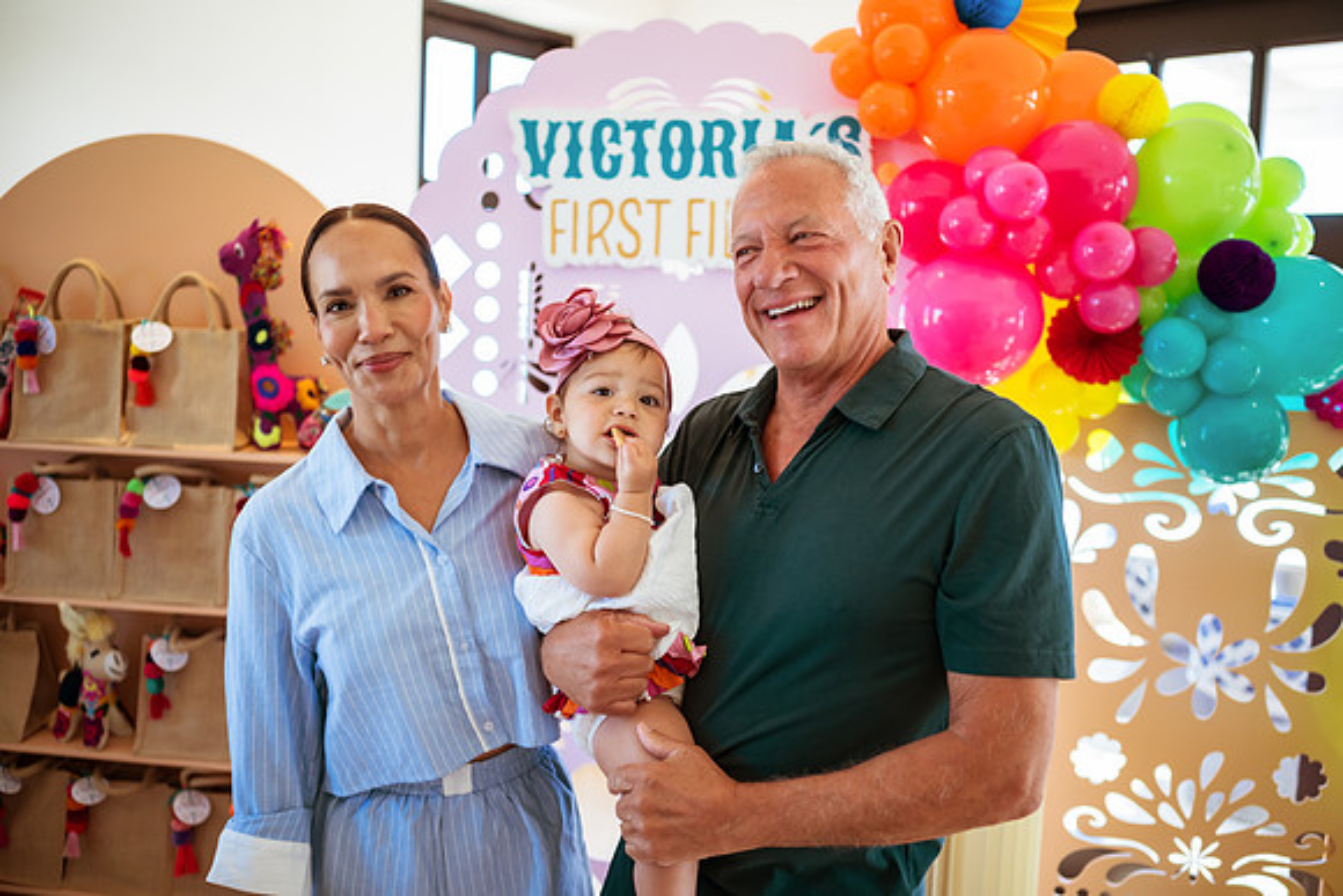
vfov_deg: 37.9
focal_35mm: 35
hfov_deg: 54.4
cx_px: 672
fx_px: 1306
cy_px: 448
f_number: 2
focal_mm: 35
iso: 500
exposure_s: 1/320
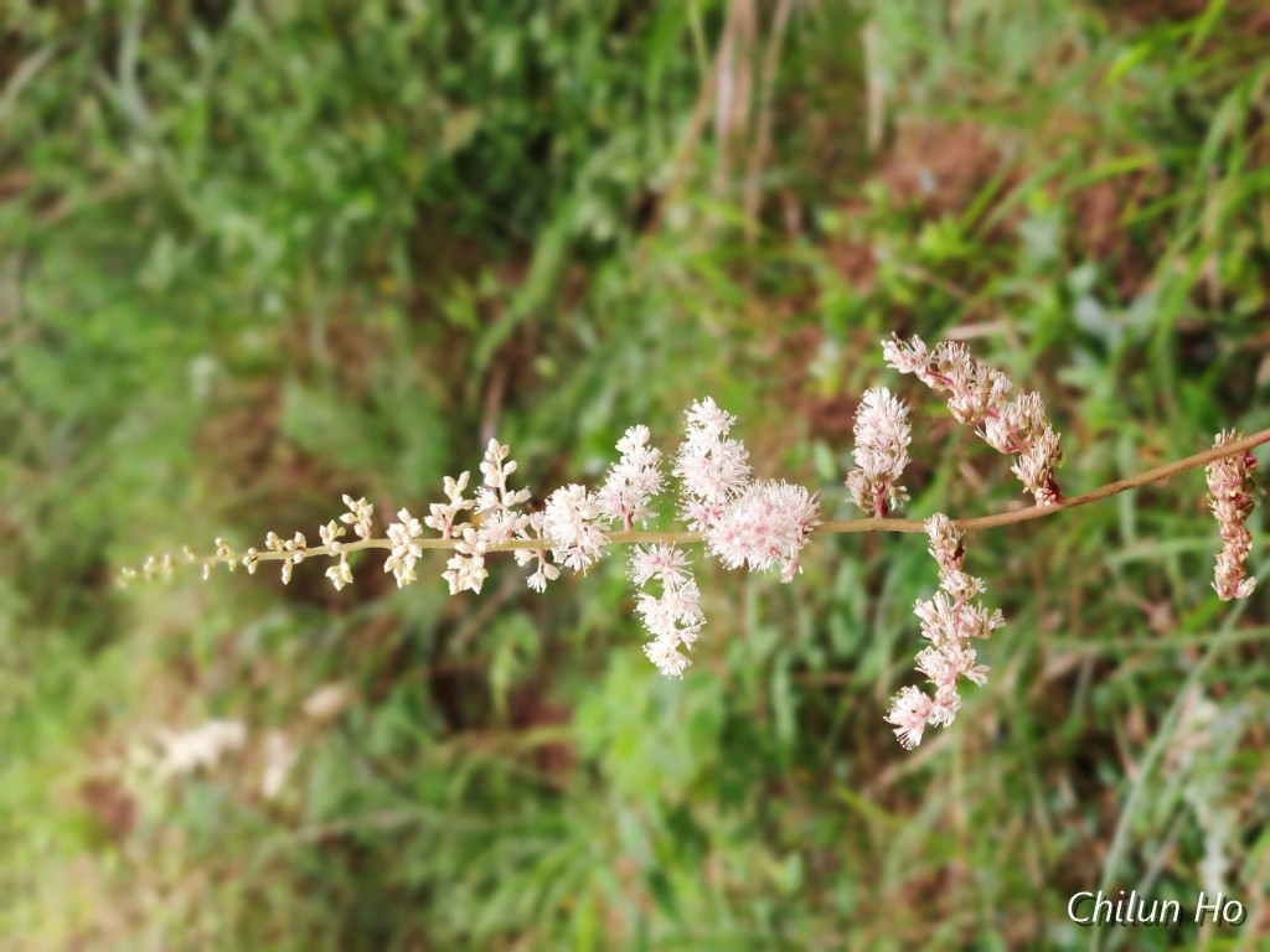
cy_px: 476
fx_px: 1137
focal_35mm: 31
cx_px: 635
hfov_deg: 58.4
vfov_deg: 45.4
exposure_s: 1/120
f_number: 2.2
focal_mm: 6.22
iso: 166
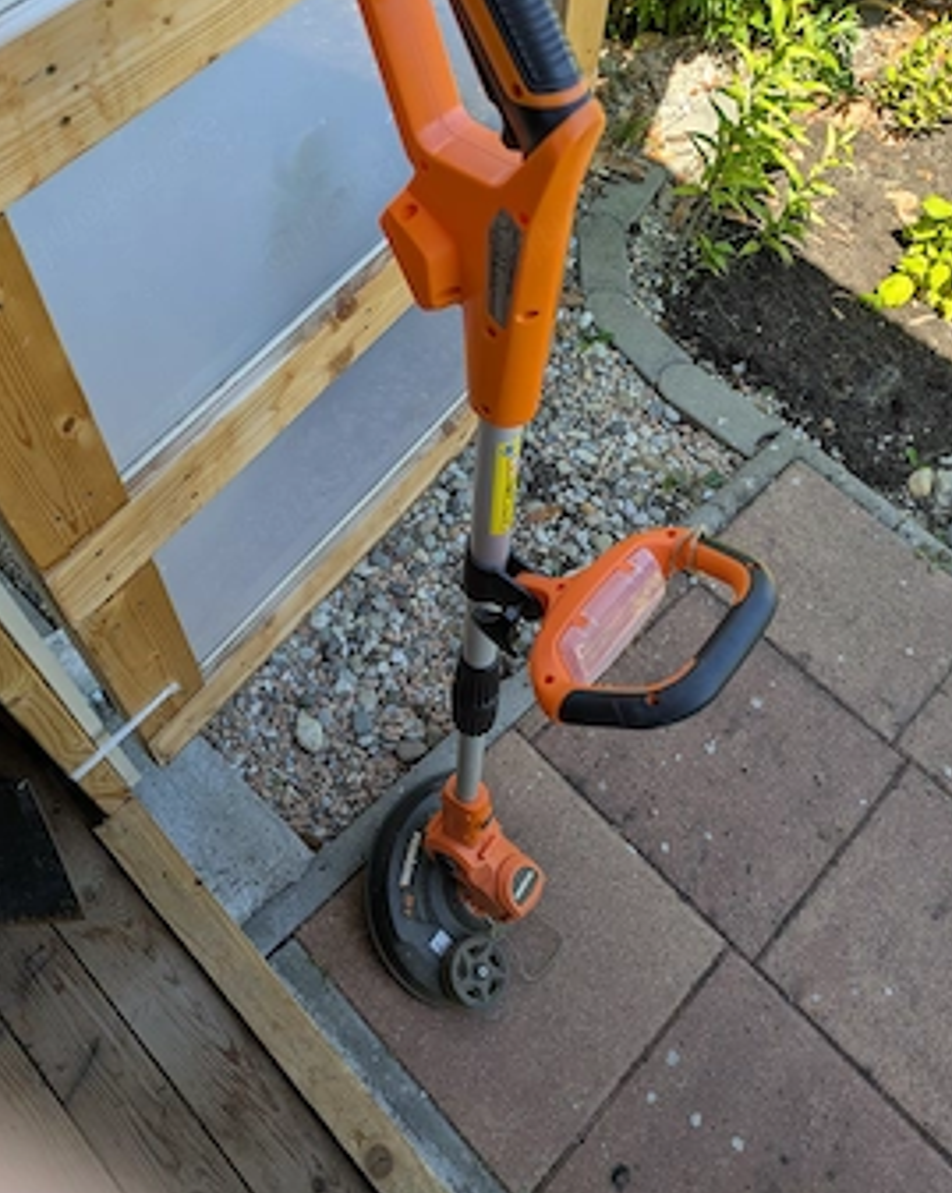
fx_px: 1023
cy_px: 513
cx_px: 492
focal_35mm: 29
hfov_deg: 49.9
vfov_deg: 60.2
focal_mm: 5.43
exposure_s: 1/646
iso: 44
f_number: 1.89
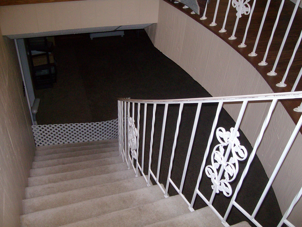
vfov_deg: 40.7
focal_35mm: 35
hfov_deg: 52.6
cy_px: 114
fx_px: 305
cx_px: 151
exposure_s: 1/40
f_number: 2.8
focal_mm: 5.8
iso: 215
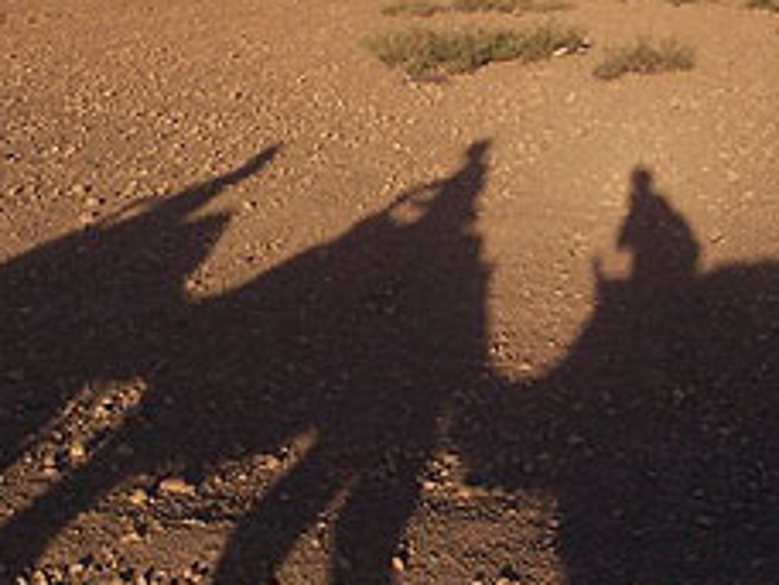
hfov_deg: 26.6
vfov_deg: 20.1
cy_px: 174
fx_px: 1643
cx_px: 465
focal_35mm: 73
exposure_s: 1/750
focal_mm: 5.6
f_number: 5.6
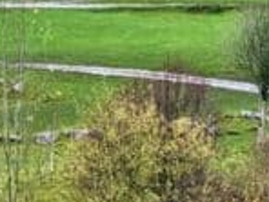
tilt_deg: +2.5
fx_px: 1935
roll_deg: +1.9
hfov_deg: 7.9
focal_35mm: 249
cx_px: 293
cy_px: -149
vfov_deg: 5.9
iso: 80
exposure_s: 1/121
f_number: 1.78
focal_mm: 6.76
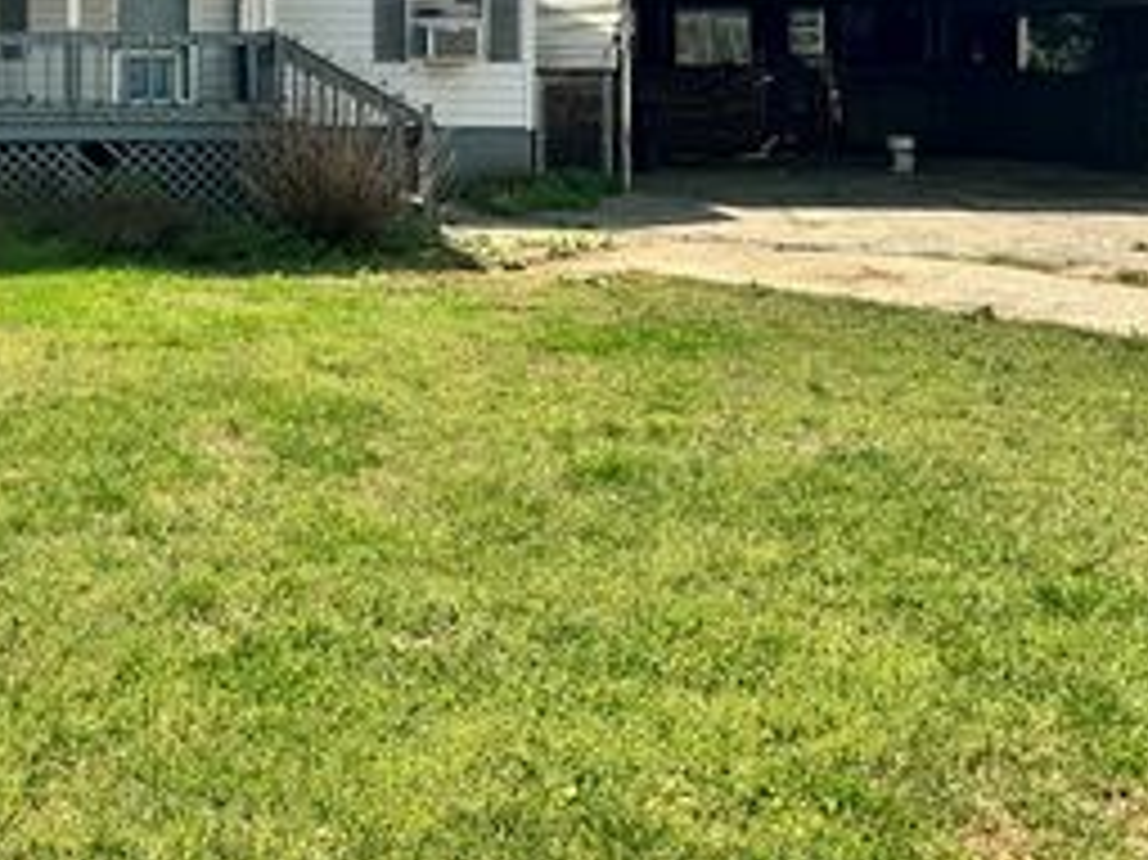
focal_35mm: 47
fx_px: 1558
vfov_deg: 29.2
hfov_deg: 37.2
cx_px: 68
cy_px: 34
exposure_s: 1/3597
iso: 80
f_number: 1.78
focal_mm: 6.76
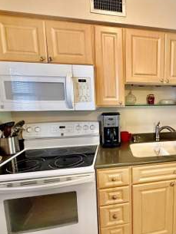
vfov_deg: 76.4
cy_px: 117
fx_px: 149
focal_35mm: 22
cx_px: 146
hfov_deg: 55.8
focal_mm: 2.22
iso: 640
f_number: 2.2
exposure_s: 1/60
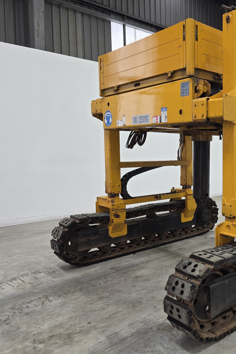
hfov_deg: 38.0
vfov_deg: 58.7
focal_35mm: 32
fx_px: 315
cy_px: 177
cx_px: 217
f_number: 1.7
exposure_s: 1/100
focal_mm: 6.3
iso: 64
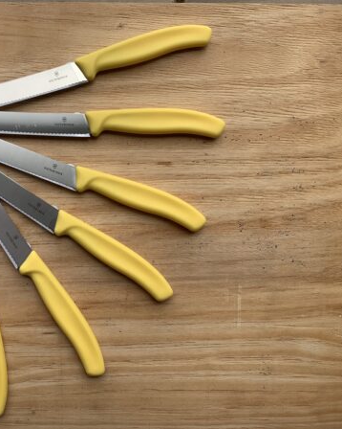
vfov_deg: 52.9
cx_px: 62
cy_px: 214
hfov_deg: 41.2
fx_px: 430
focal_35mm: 34
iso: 25
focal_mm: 4.25
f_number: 1.8
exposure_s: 1/597
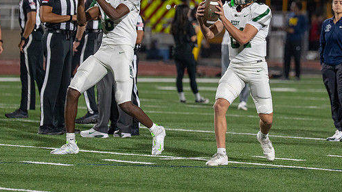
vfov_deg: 3.5
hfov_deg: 6.2
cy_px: 34
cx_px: 220
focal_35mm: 347
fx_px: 3146
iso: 2000
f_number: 2.8
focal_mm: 173
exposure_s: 1/1000
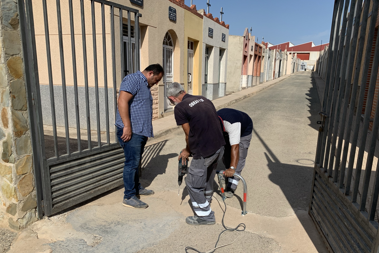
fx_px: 295
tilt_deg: -14.4
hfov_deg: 65.5
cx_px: 195
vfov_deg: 46.3
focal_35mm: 28
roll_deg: -0.7
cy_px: 141
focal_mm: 4.25
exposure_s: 1/3521
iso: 25
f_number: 1.8
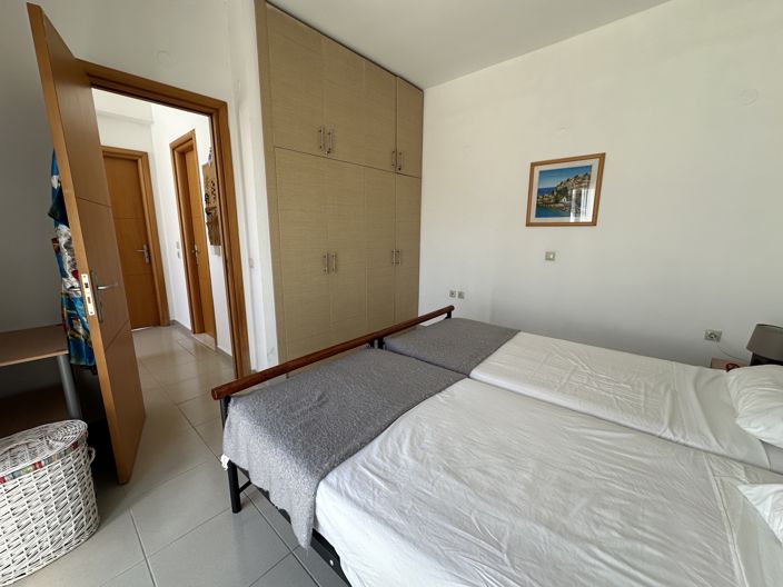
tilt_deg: -10.5
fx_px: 317
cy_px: 294
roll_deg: +0.2
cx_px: 392
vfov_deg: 85.7
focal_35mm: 14
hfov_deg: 102.1
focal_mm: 2.22
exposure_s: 1/99
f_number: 2.2
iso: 100
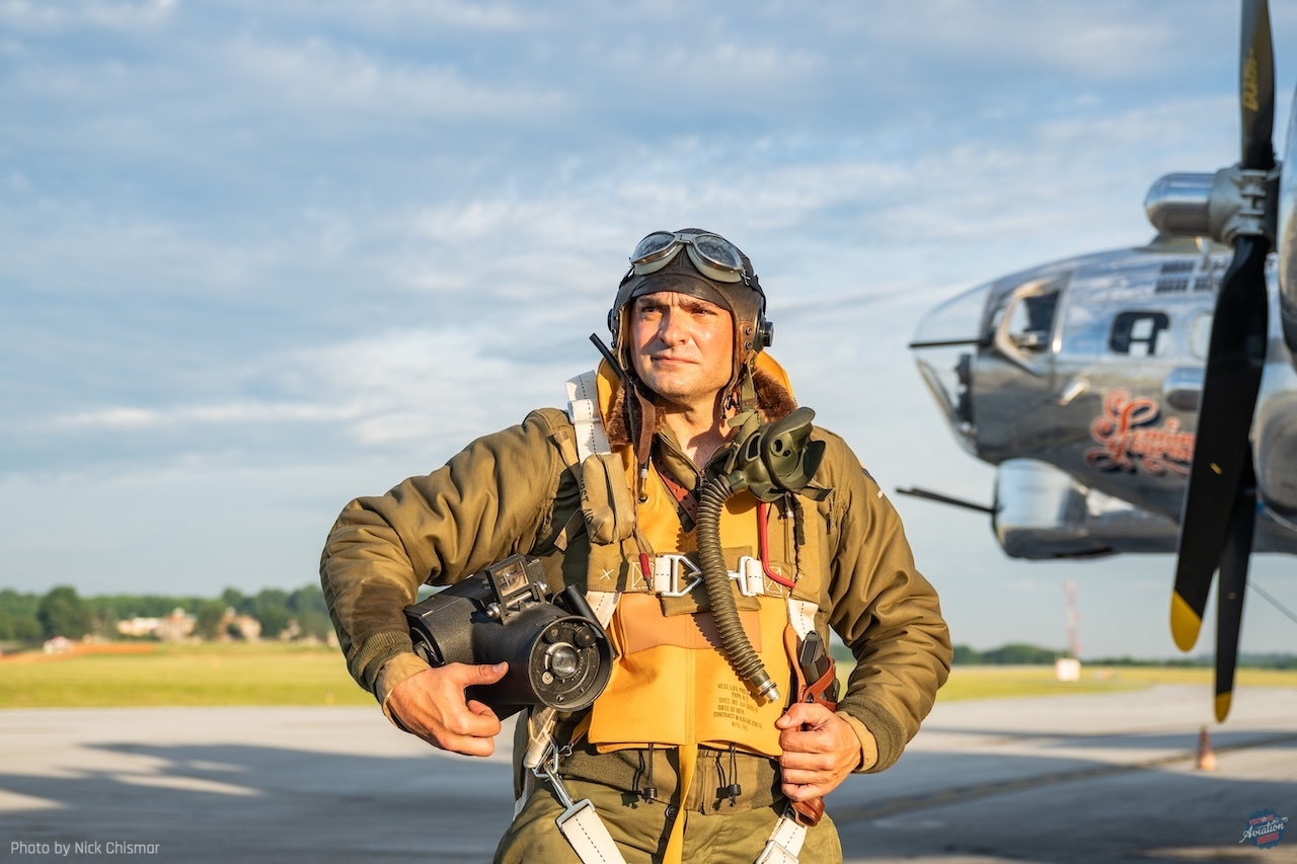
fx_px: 2053
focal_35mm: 57
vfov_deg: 23.8
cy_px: 432
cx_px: 648
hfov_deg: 35.1
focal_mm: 38
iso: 100
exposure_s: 1/640
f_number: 2.8
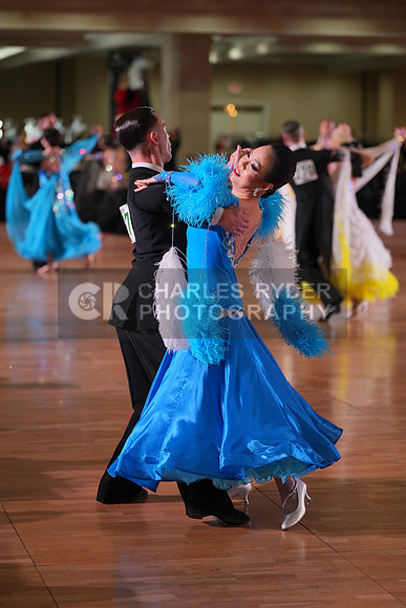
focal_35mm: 102
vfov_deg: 20.0
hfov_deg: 13.4
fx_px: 1724
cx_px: 203
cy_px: 304
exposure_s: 1/500
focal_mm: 102
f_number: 2.8
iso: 1000
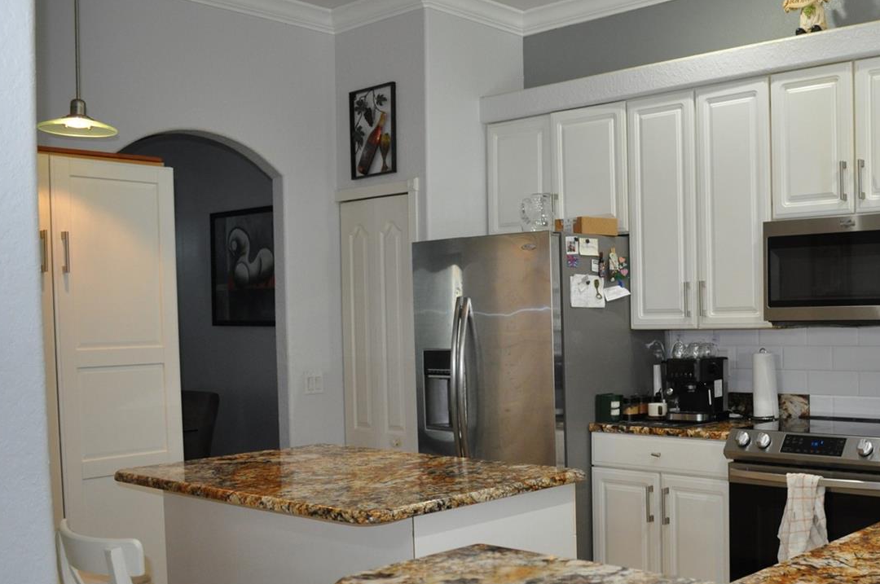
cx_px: 641
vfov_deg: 33.1
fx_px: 976
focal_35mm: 40
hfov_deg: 47.0
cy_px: 377
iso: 800
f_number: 3.5
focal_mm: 18
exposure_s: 1/60
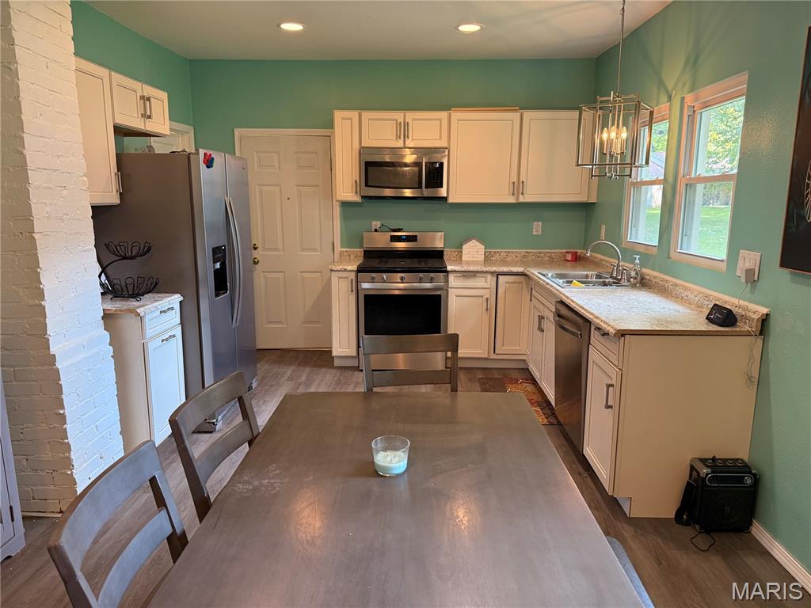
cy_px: 304
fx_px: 562
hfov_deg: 71.6
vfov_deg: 56.8
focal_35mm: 24
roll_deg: -0.1
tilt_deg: -10.6
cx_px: 406
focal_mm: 6.76
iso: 200
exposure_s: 1/60
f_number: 1.78
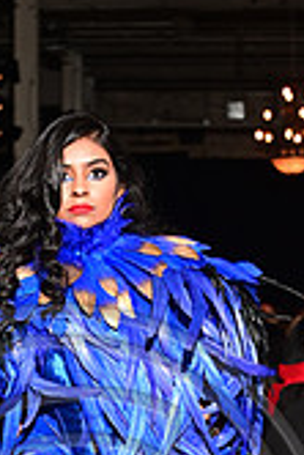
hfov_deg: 6.5
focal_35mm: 211
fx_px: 2667
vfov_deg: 9.6
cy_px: 578
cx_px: 62
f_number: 6.3
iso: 1000
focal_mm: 78
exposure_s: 1/125
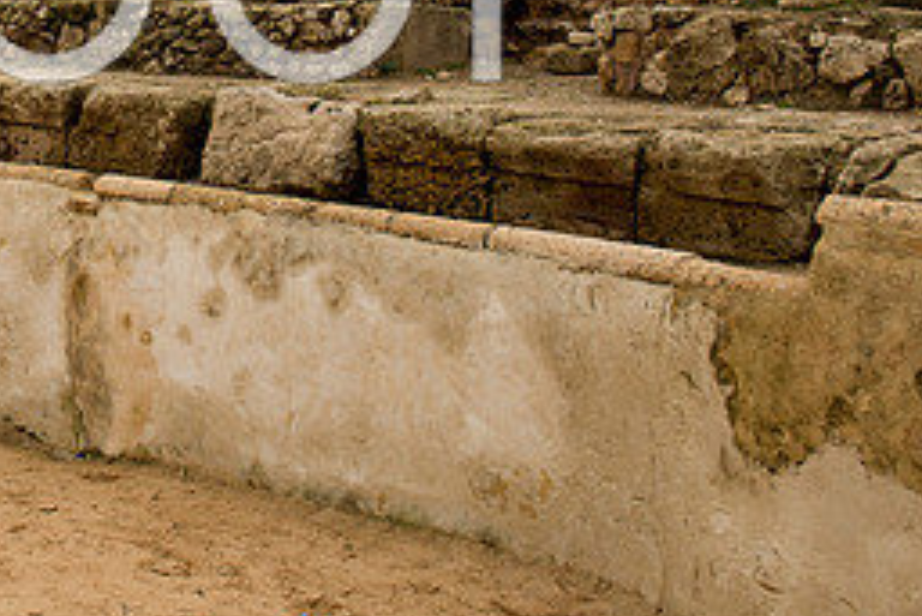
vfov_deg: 22.1
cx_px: 79
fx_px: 1512
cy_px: -20
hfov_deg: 32.1
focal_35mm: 59
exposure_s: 1/640
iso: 100
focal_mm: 26
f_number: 3.5
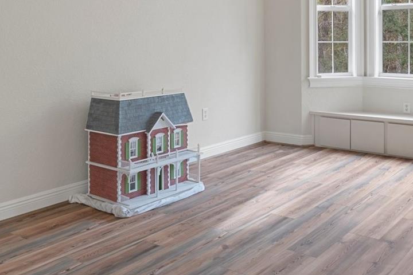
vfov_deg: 32.3
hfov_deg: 48.0
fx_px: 459
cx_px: 257
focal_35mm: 40
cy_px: 45
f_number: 8
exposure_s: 1/2
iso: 320
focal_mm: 12
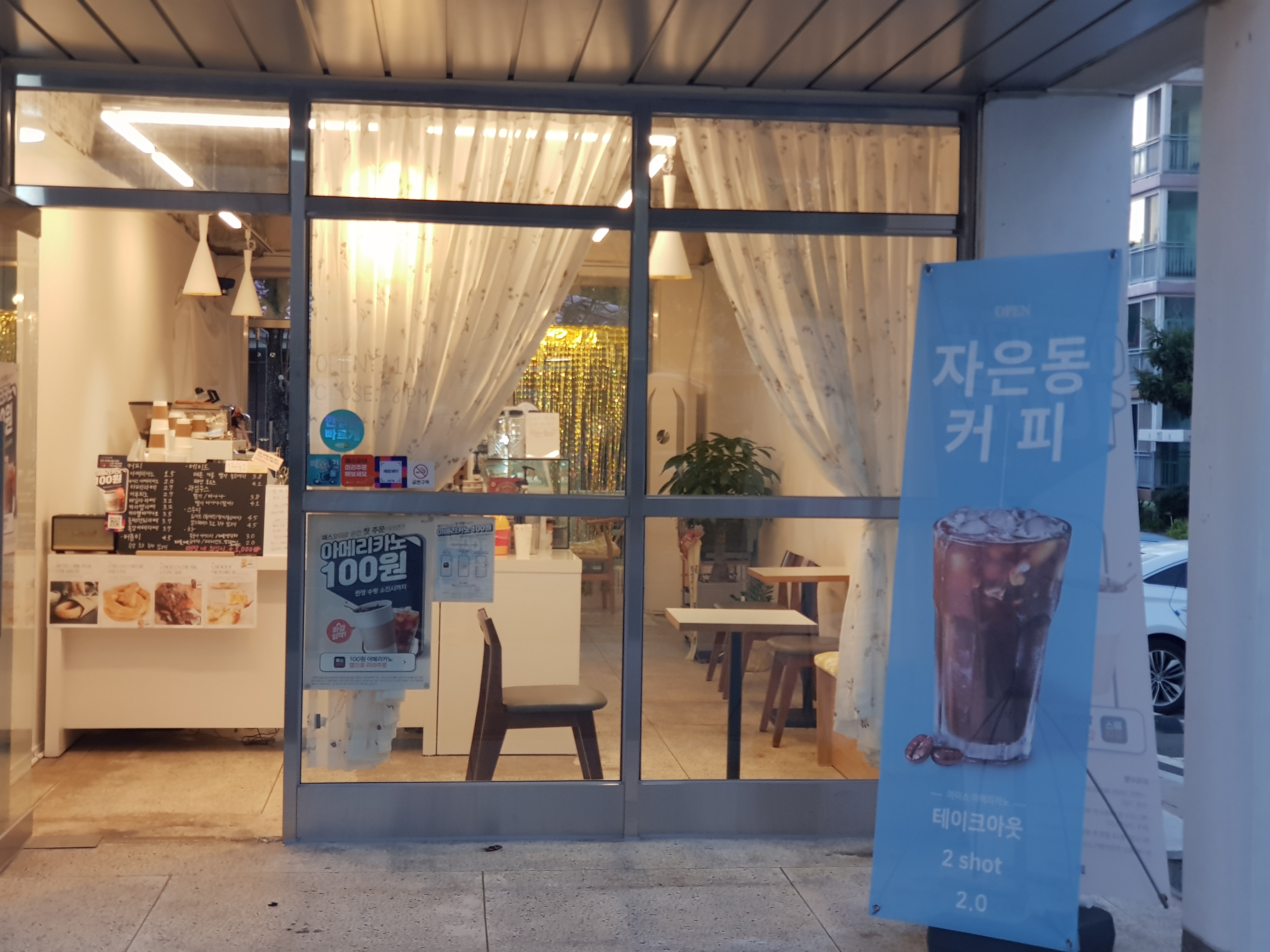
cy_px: 476
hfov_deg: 36.8
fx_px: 1908
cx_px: 635
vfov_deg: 28.0
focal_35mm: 52
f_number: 2.4
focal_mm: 6
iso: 80
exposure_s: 1/30
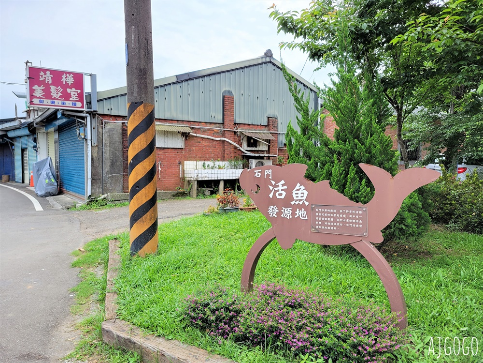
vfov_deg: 53.1
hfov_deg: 67.3
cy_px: 182
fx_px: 363
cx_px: 242
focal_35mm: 26
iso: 40
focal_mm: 5.4
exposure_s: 1/598
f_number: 1.8
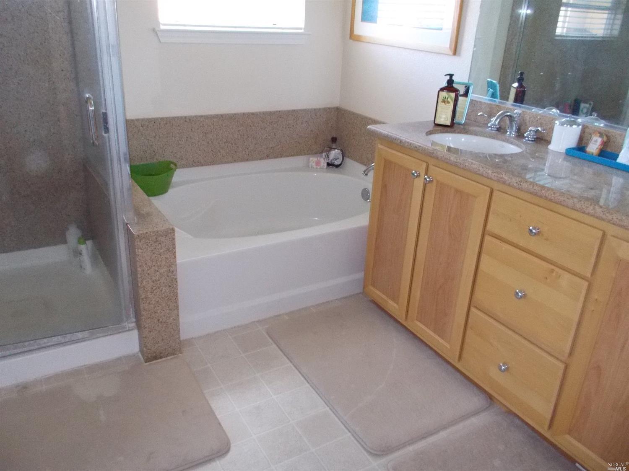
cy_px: 236
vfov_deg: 48.2
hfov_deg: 61.7
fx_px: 527
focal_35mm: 29
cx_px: 314
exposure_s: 1/30
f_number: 3.3
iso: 500
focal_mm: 4.1
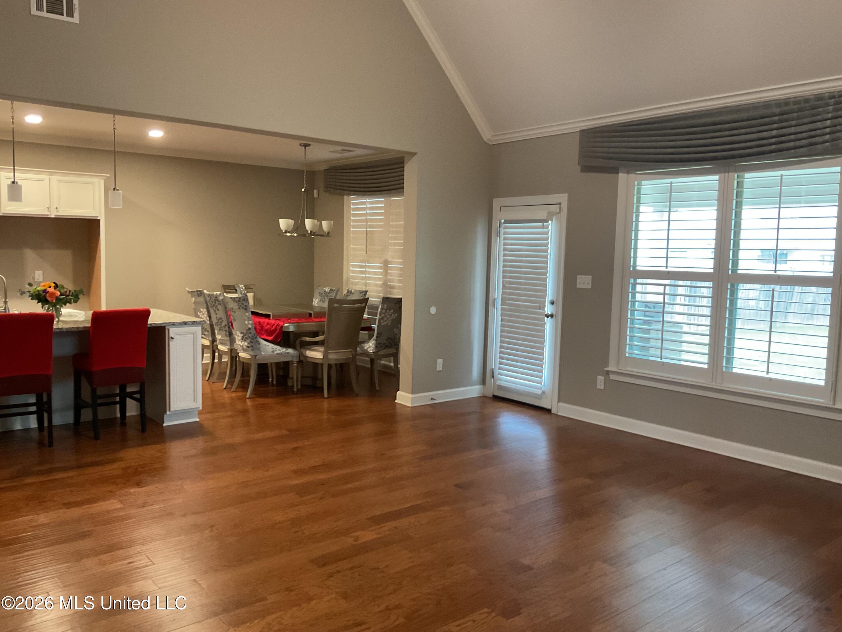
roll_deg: -3.4
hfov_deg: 61.7
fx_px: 705
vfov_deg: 48.2
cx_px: 421
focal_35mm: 29
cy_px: 316
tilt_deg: -5.6
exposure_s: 1/40
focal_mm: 3
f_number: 1.8
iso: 200
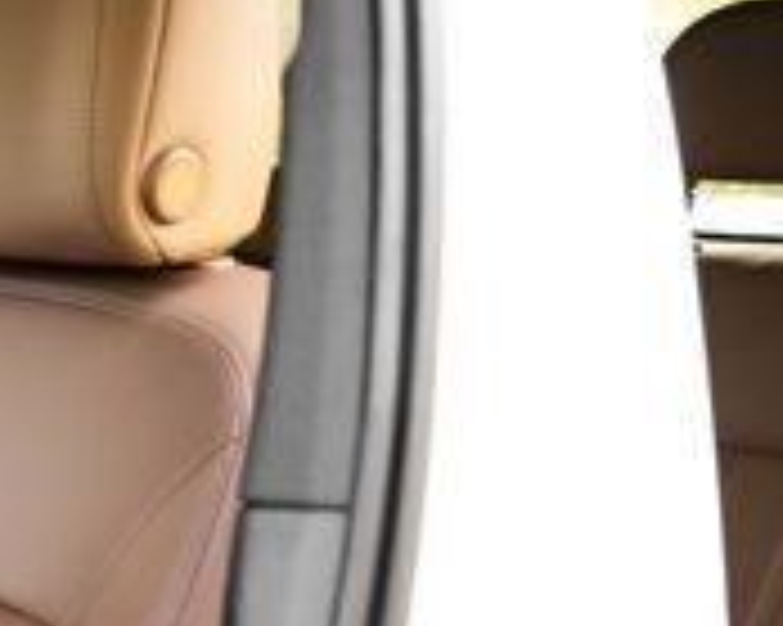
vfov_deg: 16.9
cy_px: 520
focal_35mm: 90
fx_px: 2084
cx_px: -652
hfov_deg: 17.2
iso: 640
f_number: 2.8
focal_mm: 26
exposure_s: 1/200
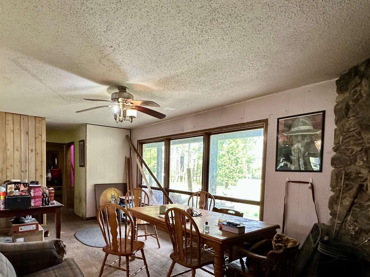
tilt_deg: -2.2
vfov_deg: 62.2
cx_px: 147
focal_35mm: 21
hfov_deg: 78.0
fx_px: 224
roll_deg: -1.2
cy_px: 180
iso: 250
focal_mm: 2.22
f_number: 2.2
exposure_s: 1/120
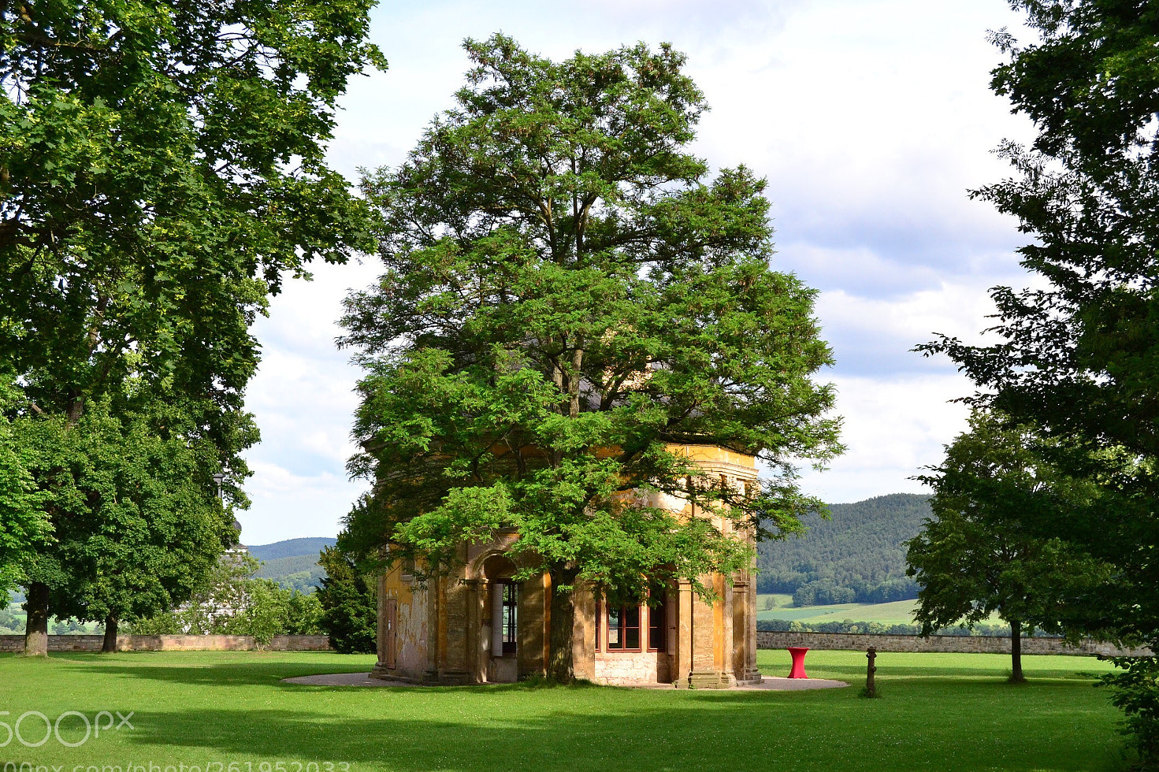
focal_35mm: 62
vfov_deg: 21.9
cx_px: 569
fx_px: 1995
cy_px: 413
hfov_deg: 32.4
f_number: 7.1
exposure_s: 1/800
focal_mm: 38
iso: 800
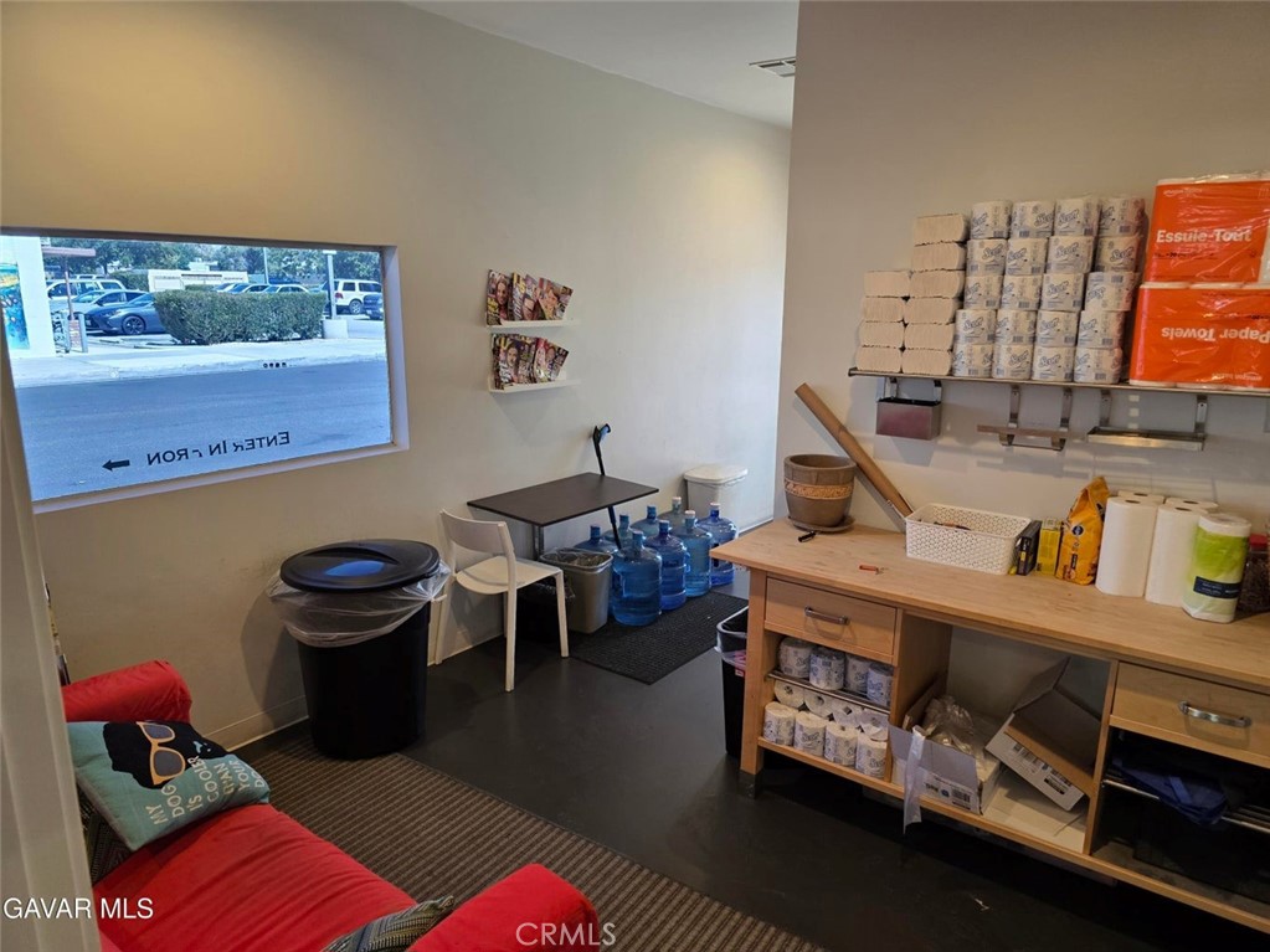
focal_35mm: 23
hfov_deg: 73.9
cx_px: 635
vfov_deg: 58.9
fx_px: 844
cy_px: 476
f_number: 1.7
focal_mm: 6.3
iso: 200
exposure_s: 1/120
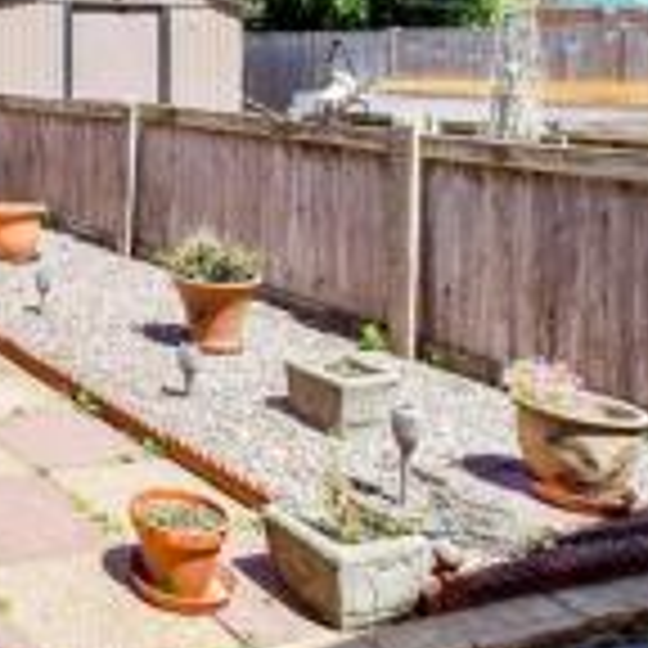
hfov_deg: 30.3
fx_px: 890
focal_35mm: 42
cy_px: 61
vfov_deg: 37.3
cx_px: -225
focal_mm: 10
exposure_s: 1/500
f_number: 6.3
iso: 160
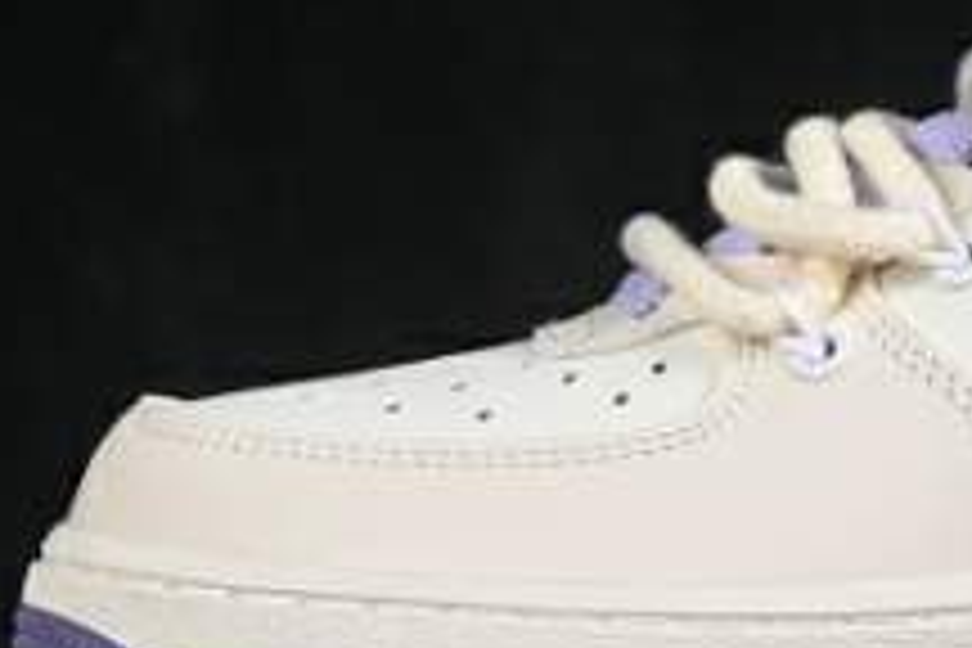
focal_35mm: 254
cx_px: 1120
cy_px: 148
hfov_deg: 8.0
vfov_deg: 5.4
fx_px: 6857
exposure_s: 1/80
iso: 160
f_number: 8
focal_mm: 50
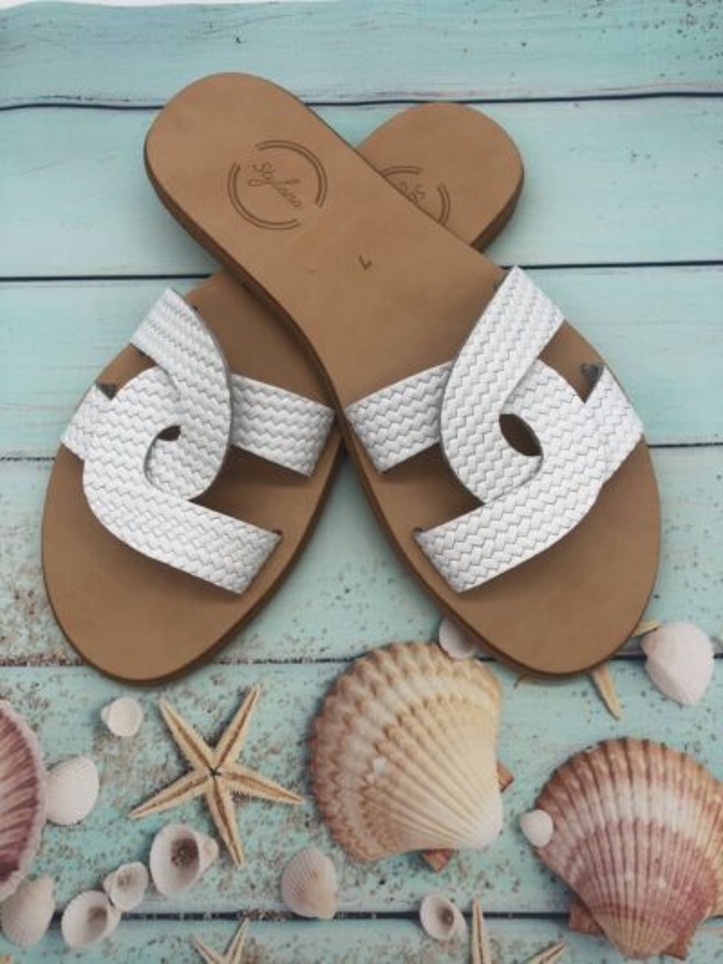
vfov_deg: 63.4
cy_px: 482
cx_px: 362
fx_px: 779
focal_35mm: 28
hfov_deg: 49.8
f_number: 1.8
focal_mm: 4
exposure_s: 1/368
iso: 20
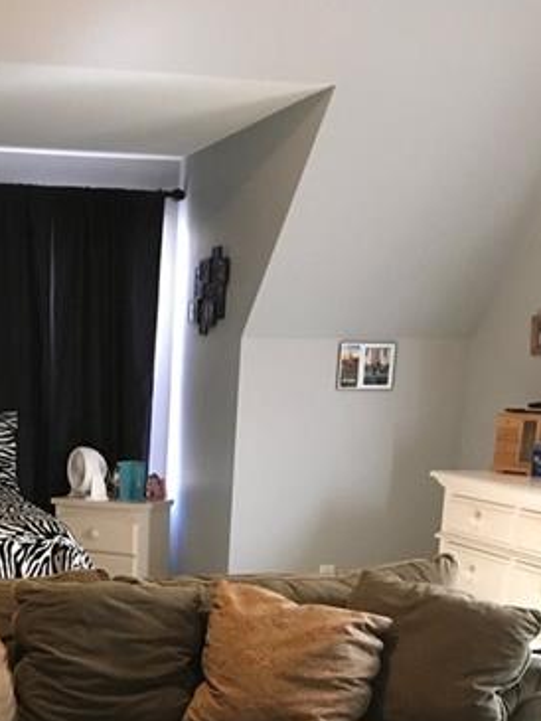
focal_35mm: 61
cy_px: 676
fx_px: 1270
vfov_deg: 30.0
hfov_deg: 23.4
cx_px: 51
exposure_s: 1/15
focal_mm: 4.15
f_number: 2.2
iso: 400
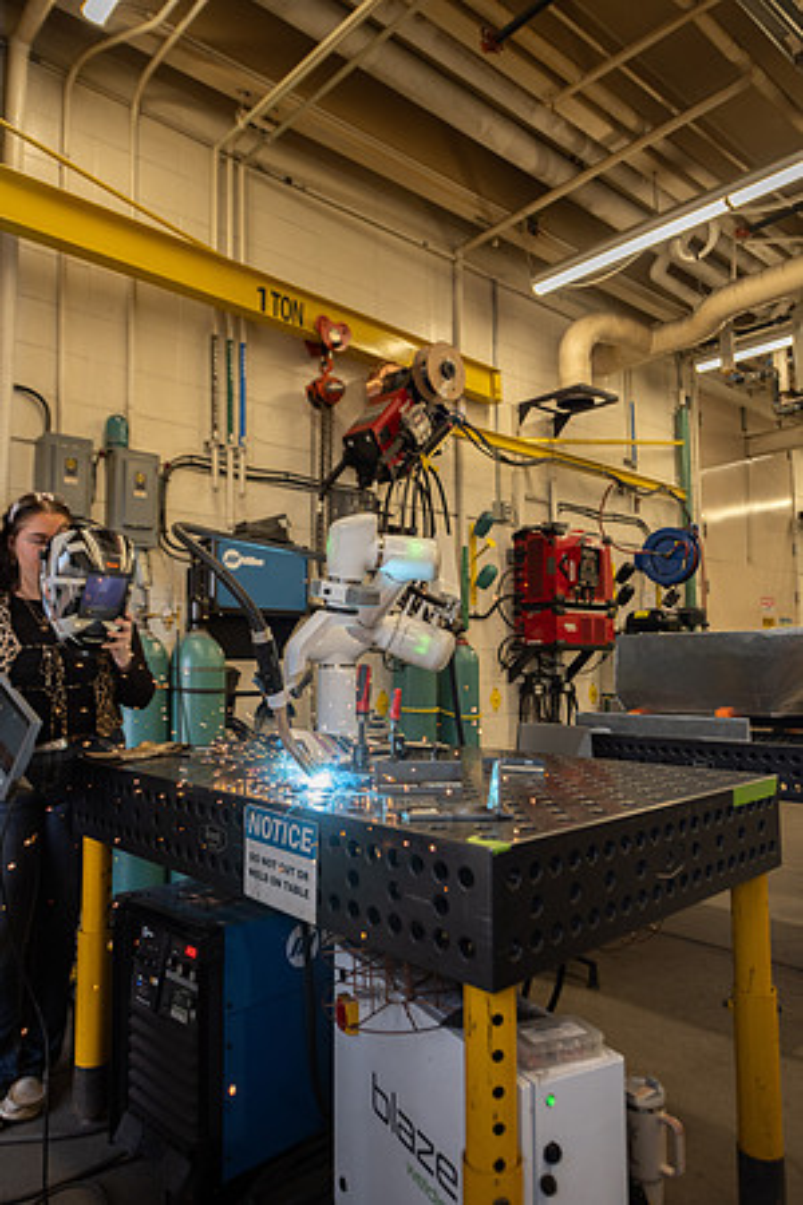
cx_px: 402
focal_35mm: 24
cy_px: 602
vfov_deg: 73.7
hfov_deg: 53.1
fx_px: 803
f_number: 2.8
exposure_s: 1/400
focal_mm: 24
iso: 640
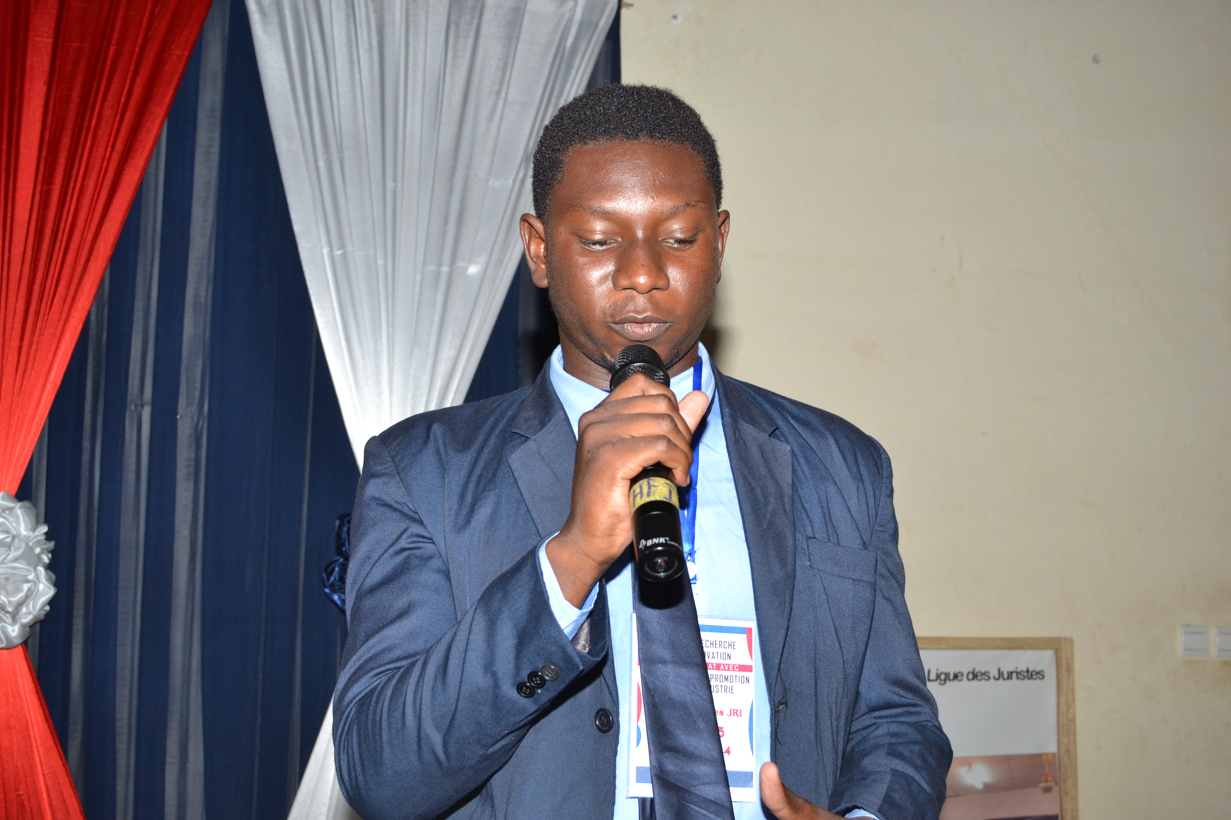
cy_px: 410
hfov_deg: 43.6
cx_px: 616
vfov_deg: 29.9
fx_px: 1539
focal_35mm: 45
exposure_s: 1/200
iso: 800
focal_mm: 30
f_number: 5.6
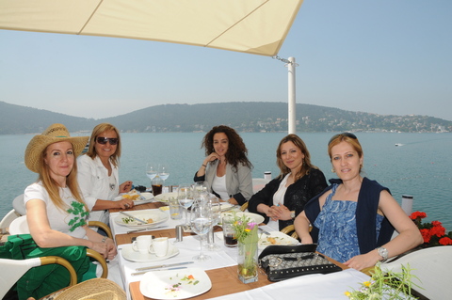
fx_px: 339
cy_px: 150
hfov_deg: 67.4
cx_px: 226
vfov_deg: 47.8
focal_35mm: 27
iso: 400
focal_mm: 18
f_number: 16
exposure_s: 1/250
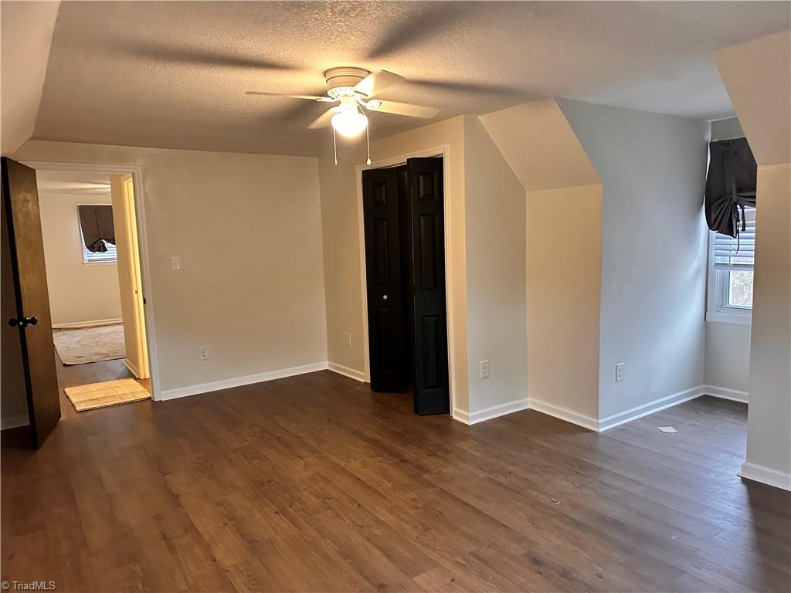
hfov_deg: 71.6
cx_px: 396
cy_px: 296
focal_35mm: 24
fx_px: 548
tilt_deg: -5.7
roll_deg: +1.5
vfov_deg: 56.8
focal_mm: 6.86
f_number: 1.78
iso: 640
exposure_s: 1/60
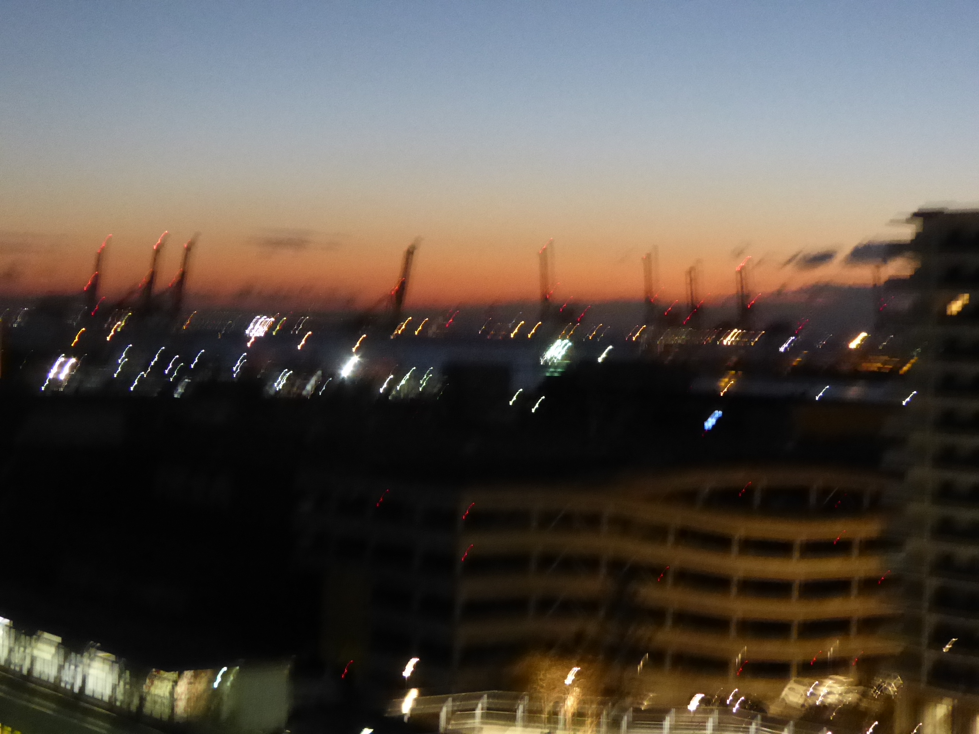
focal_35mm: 75
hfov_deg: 26.0
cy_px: 367
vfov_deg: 19.6
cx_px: 490
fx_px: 2121
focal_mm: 12.5
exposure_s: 1/4
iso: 1600
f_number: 4.5
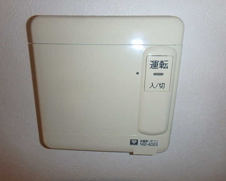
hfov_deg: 75.0
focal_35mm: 22
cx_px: 107
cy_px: 91
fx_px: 147
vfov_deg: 63.1
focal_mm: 3.7
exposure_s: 1/30
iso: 200
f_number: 6
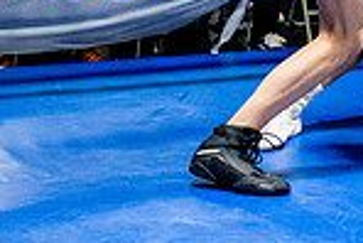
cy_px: -102
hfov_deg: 9.8
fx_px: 2059
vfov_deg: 6.7
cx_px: 515
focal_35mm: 204
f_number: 2.8
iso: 5000
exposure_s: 1/800
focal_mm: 35
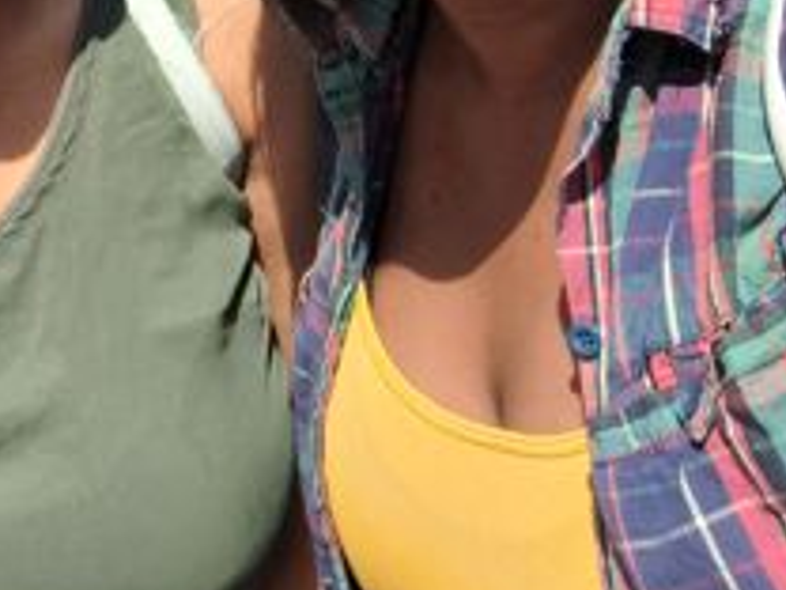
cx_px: -94
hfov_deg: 25.0
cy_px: -148
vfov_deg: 19.1
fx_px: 1635
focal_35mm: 72
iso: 64
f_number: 2.2
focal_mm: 3.72
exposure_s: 1/292
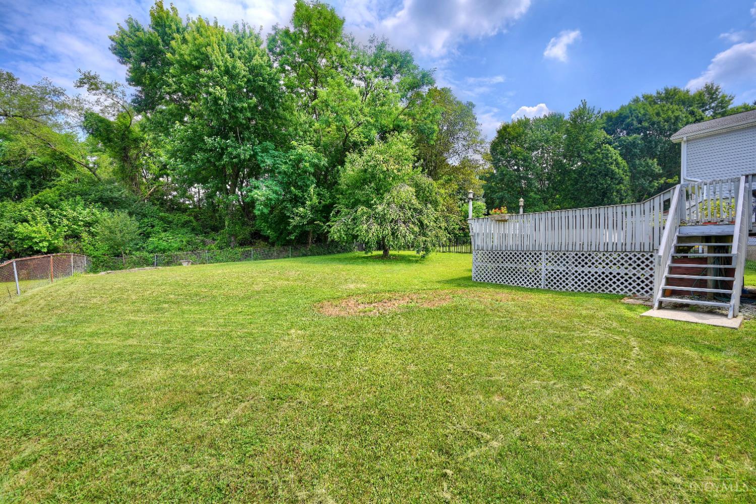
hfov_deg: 104.3
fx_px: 294
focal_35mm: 14
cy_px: 252
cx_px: 378
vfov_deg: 81.2
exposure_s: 1/25
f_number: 10
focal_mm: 14
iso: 100
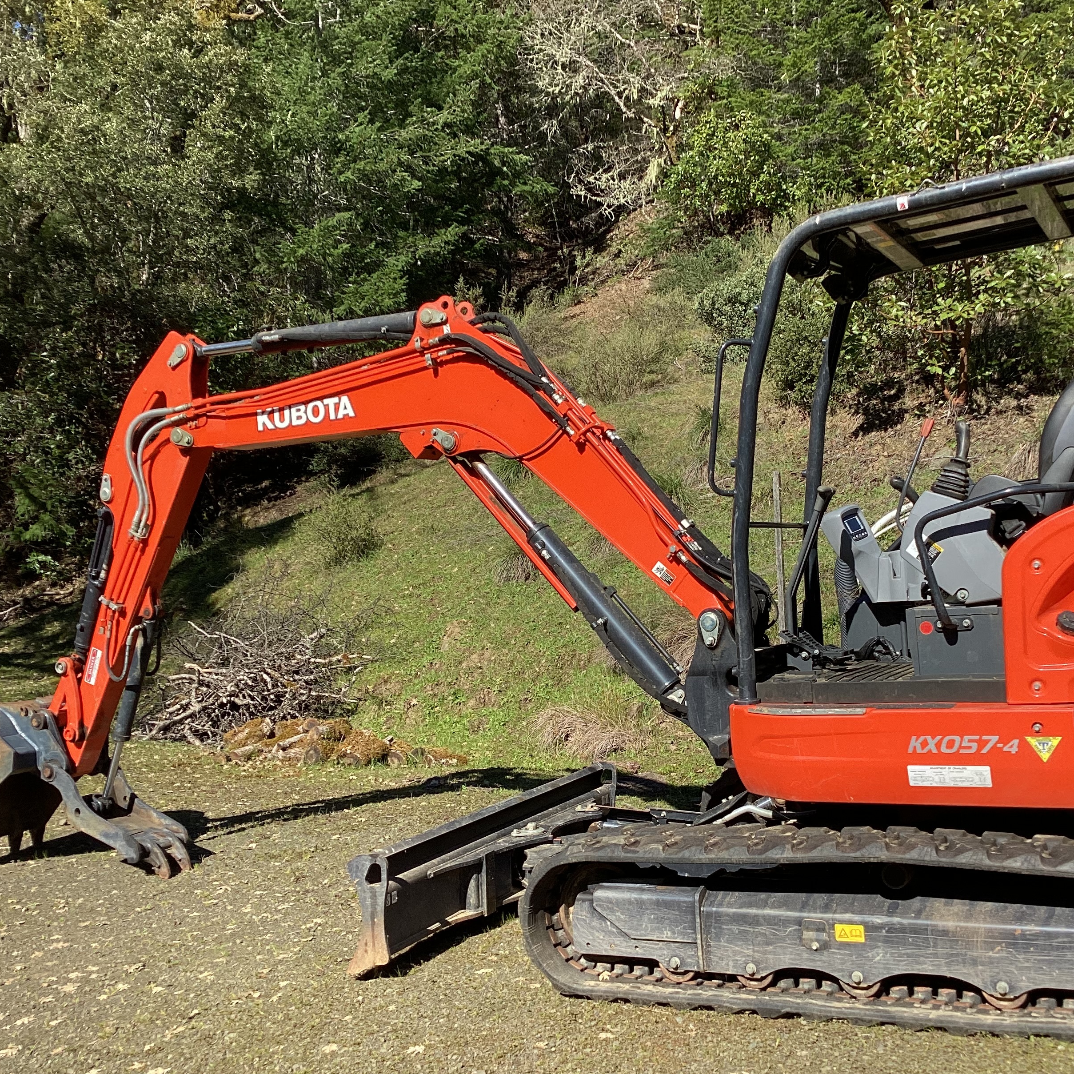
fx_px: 1299
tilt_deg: +1.0
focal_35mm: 37
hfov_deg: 44.7
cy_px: 543
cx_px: 641
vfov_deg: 44.9
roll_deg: -0.4
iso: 25
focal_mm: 3.3
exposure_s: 1/762
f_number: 2.4
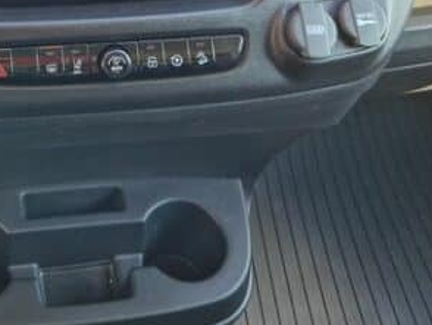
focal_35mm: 60
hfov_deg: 30.7
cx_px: 40
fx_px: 749
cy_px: -51
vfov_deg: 22.7
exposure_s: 1/180
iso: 160
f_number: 1.8
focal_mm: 5.4
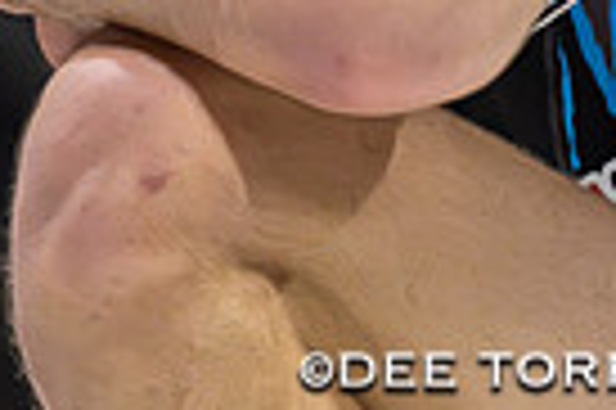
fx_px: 21585
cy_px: -77
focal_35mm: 1263
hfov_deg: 1.6
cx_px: 258
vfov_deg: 1.1
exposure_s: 1/640
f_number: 2.8
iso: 7200
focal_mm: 165
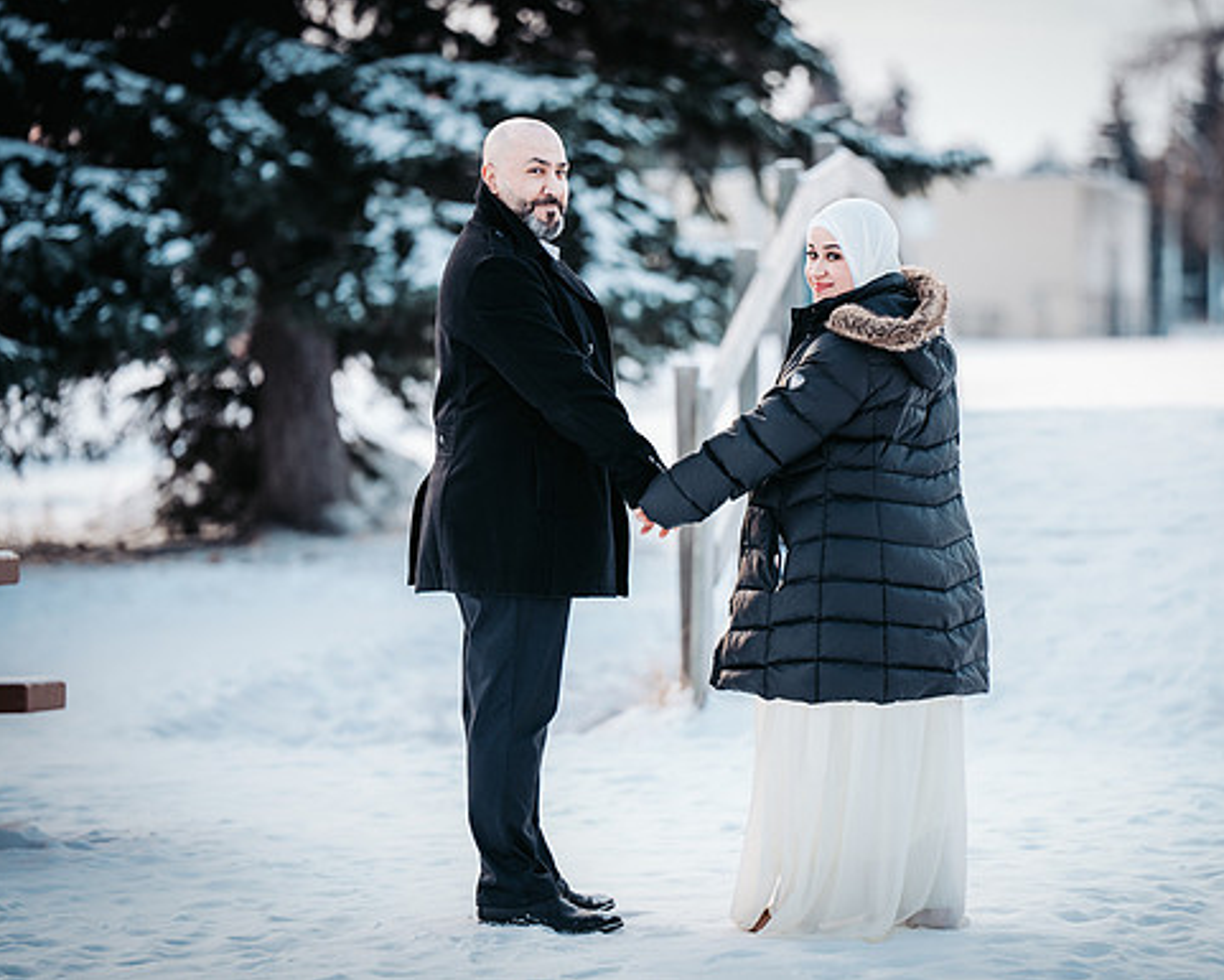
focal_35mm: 198
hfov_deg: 9.8
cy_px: 490
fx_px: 7174
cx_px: 705
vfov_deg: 7.8
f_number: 2.8
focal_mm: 175
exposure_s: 1/160
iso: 100
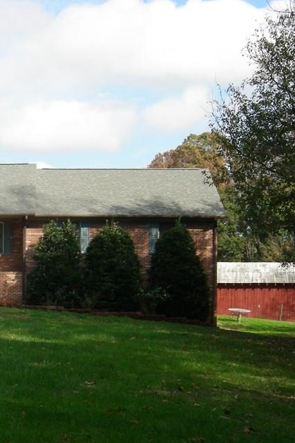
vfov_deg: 24.4
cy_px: 263
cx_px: -16
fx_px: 1020
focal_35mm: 83
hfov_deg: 16.1
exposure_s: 1/220
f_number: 5.5
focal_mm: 10.4
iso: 64
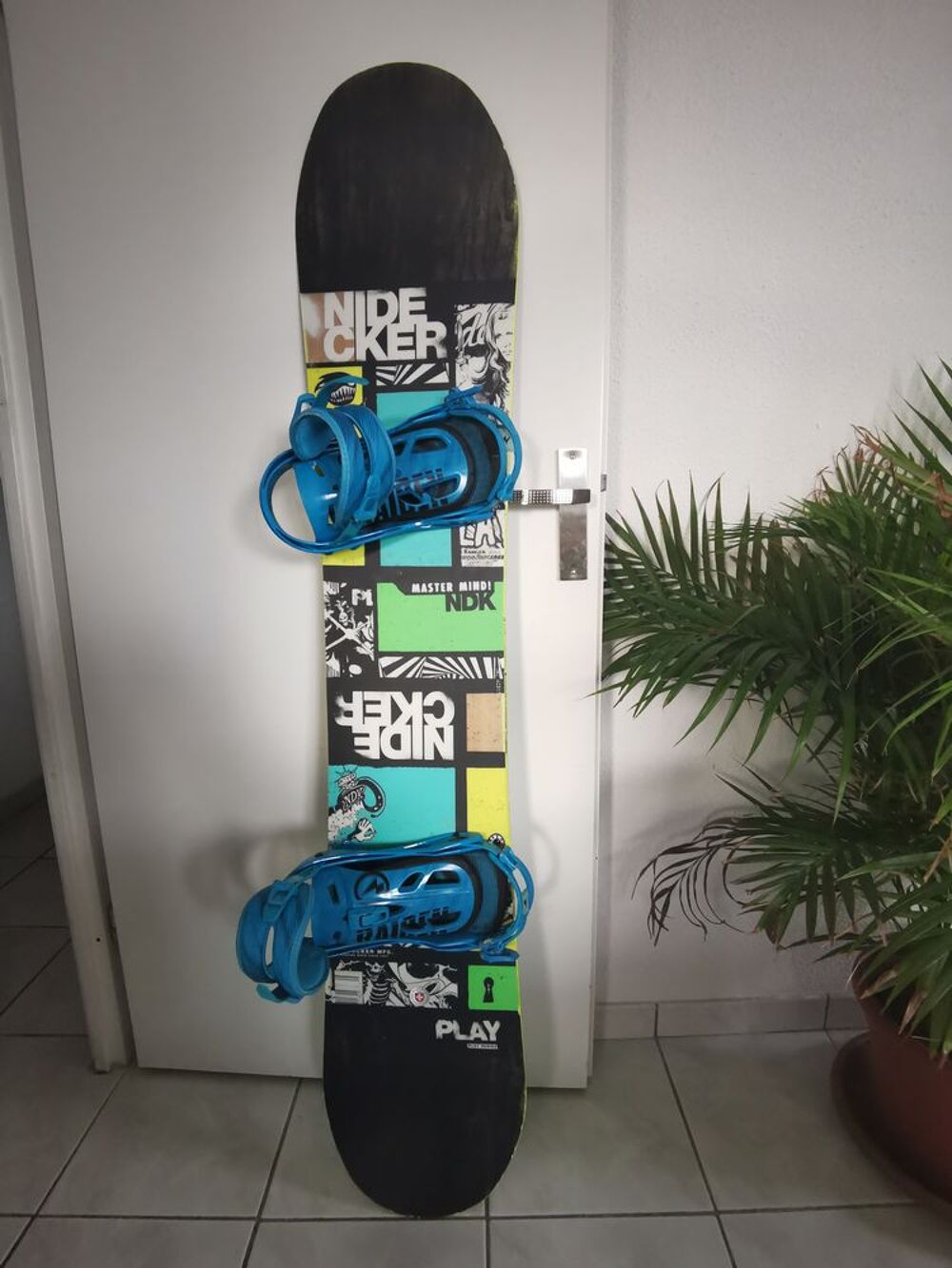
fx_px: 623
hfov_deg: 74.7
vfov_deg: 91.0
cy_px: 634
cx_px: 476
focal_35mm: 17
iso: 500
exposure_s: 1/25
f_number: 2.2
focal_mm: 2.26
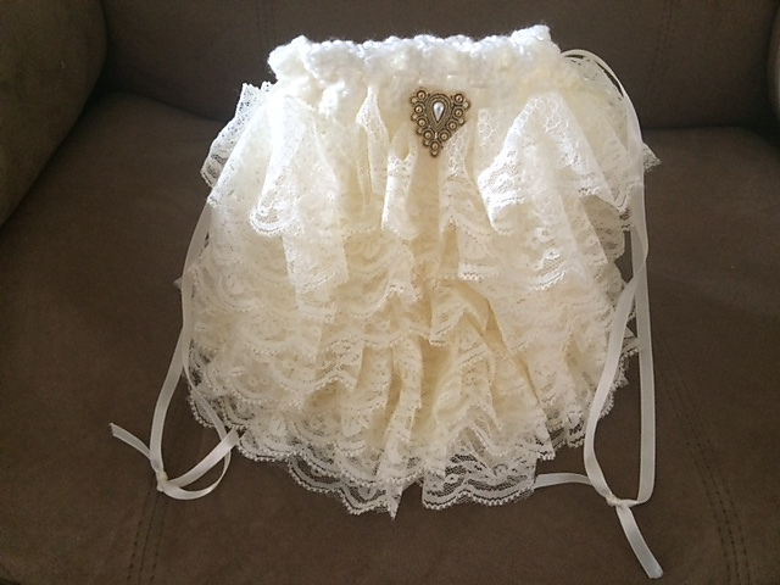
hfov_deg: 61.7
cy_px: 292
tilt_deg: -54.7
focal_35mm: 29
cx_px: 390
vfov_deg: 48.2
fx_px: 653
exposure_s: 1/30
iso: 200
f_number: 2.2
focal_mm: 4.15
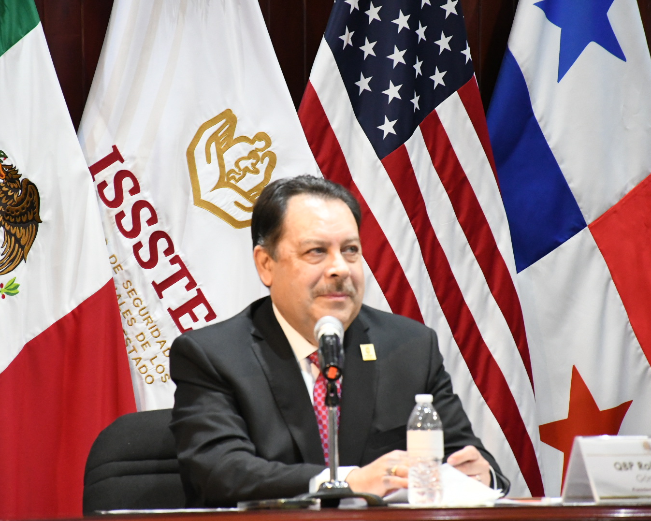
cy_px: 260
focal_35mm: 237
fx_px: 4567
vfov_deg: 6.5
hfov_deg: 8.2
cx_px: 314
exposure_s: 1/125
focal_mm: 140
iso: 6400
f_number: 5.6
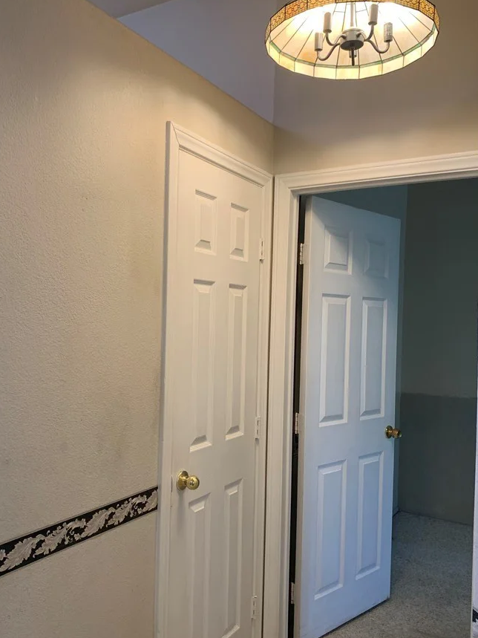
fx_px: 571
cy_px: 337
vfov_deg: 58.3
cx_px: 223
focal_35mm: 31
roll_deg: -1.9
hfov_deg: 45.4
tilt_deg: -0.6
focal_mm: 4.25
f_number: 1.8
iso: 64
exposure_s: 1/60
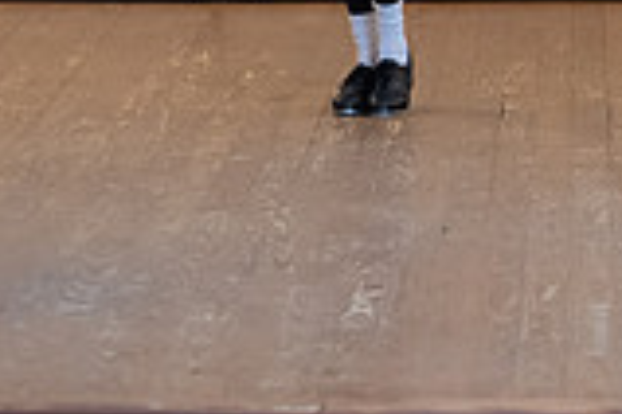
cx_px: 346
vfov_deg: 4.4
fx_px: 5321
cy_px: -376
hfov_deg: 6.7
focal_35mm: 308
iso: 1600
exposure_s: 1/200
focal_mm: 75
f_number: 2.8
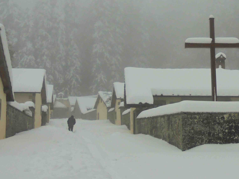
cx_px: 206
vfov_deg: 25.2
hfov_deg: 31.9
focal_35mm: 58
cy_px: 95
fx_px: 400
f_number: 3.5
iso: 100
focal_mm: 4.6
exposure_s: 1/200
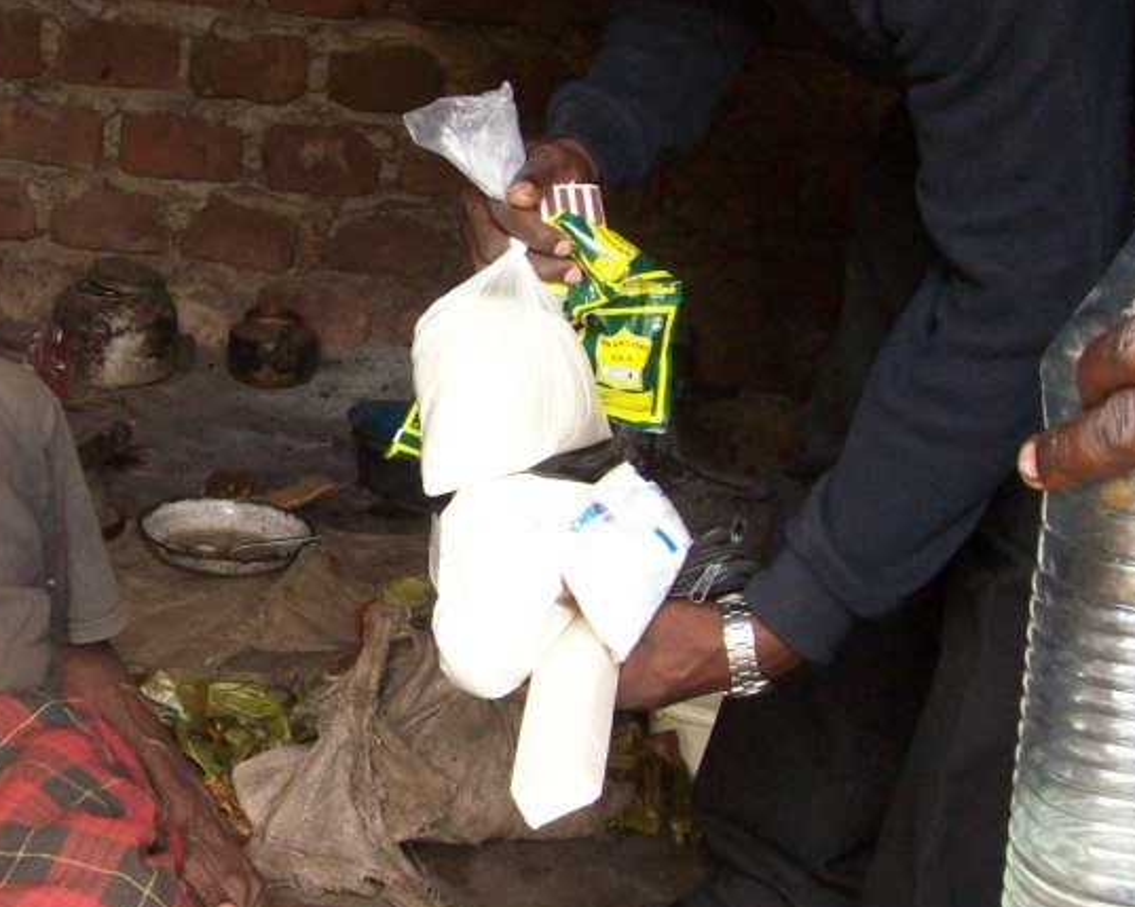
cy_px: 363
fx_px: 2249
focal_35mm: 67
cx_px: 169
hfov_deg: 27.5
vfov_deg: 22.8
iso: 200
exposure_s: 1/64
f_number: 2.7
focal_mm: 6
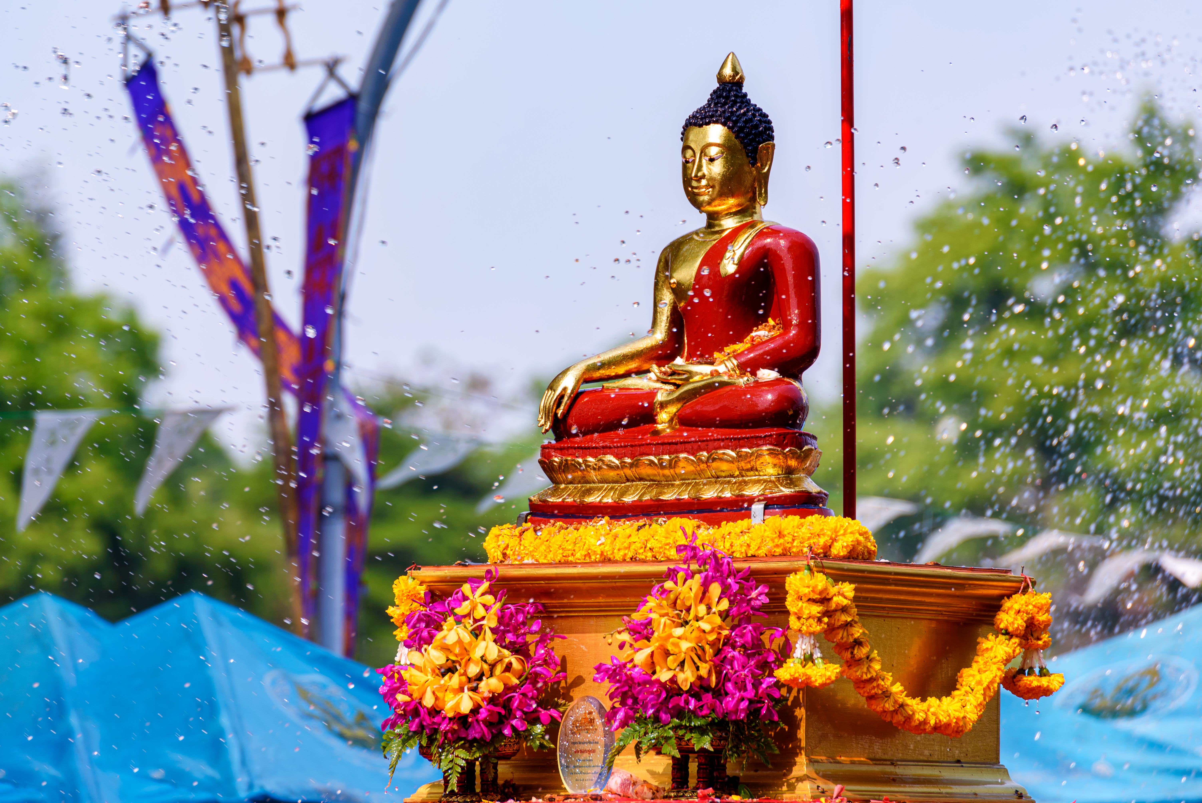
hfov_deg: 6.9
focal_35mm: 300
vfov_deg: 4.6
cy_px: 402
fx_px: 10020
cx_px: 601
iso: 140
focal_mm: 300
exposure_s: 1/400
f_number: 8
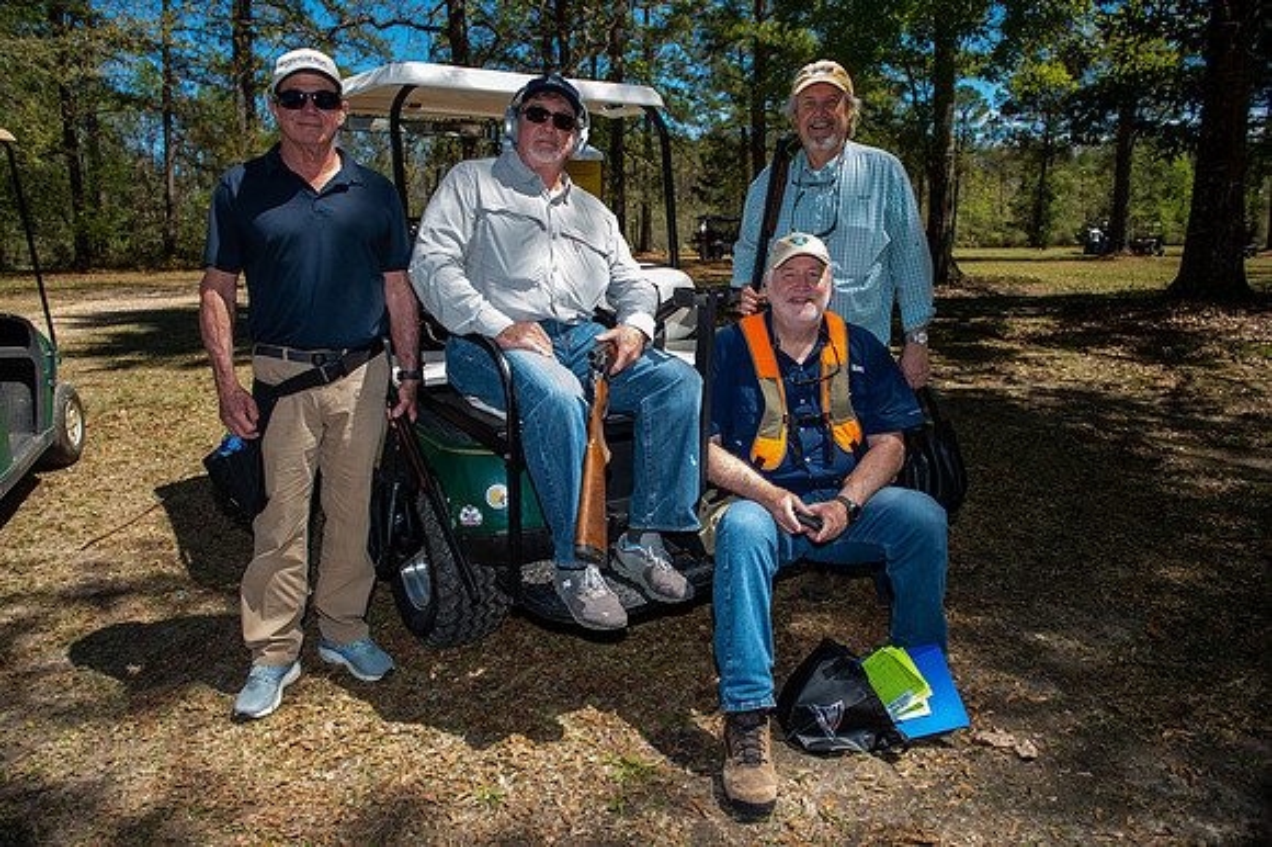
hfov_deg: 73.8
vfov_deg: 53.1
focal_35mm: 24
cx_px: 636
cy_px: 424
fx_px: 847
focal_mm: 24
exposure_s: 1/250
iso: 50
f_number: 4.5
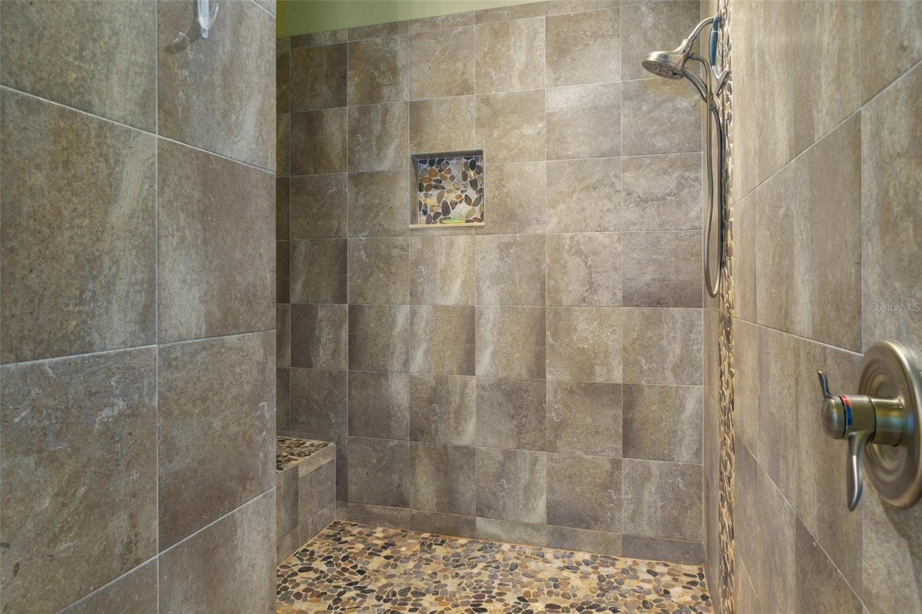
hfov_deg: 77.3
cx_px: 461
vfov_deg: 56.1
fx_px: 576
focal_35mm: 22
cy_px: 307
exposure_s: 5
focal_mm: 15
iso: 320
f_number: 8
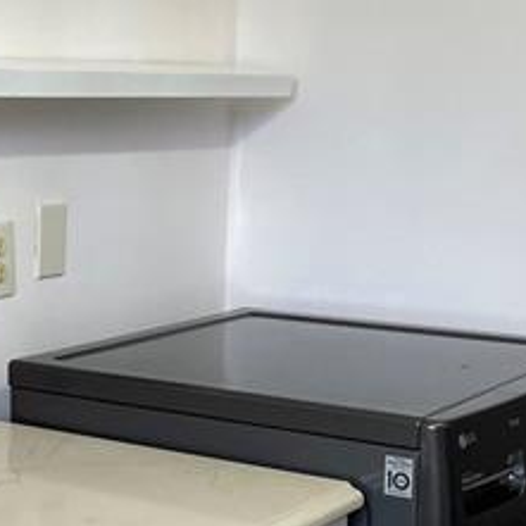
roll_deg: -1.5
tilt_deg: -12.0
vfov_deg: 20.1
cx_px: 119
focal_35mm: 86
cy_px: 378
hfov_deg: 20.0
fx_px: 1478
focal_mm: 3.99
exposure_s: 1/120
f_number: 1.8
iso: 50
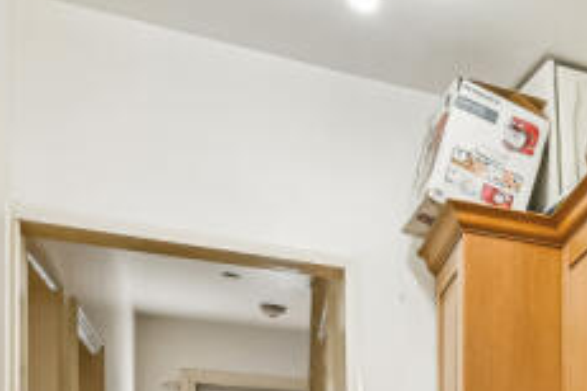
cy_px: 560
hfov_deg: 22.8
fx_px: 1011
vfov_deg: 19.5
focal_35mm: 62
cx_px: 981
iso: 200
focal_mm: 14
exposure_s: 1/2.5
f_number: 16
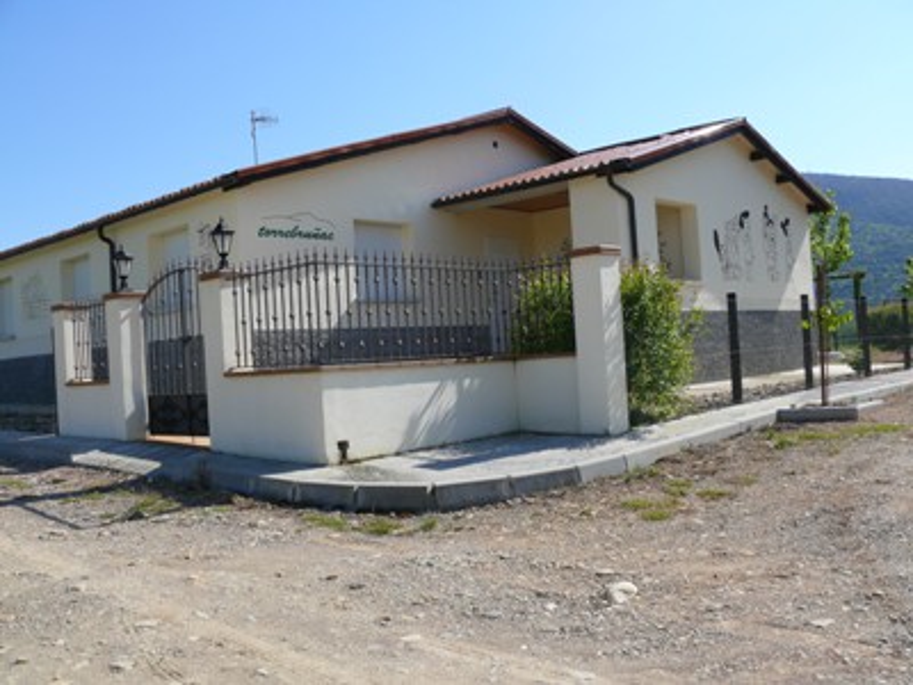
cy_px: 342
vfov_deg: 40.7
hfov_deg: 52.6
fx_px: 923
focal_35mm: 35
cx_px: 456
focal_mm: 7.4
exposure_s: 1/500
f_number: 5.6
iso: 100
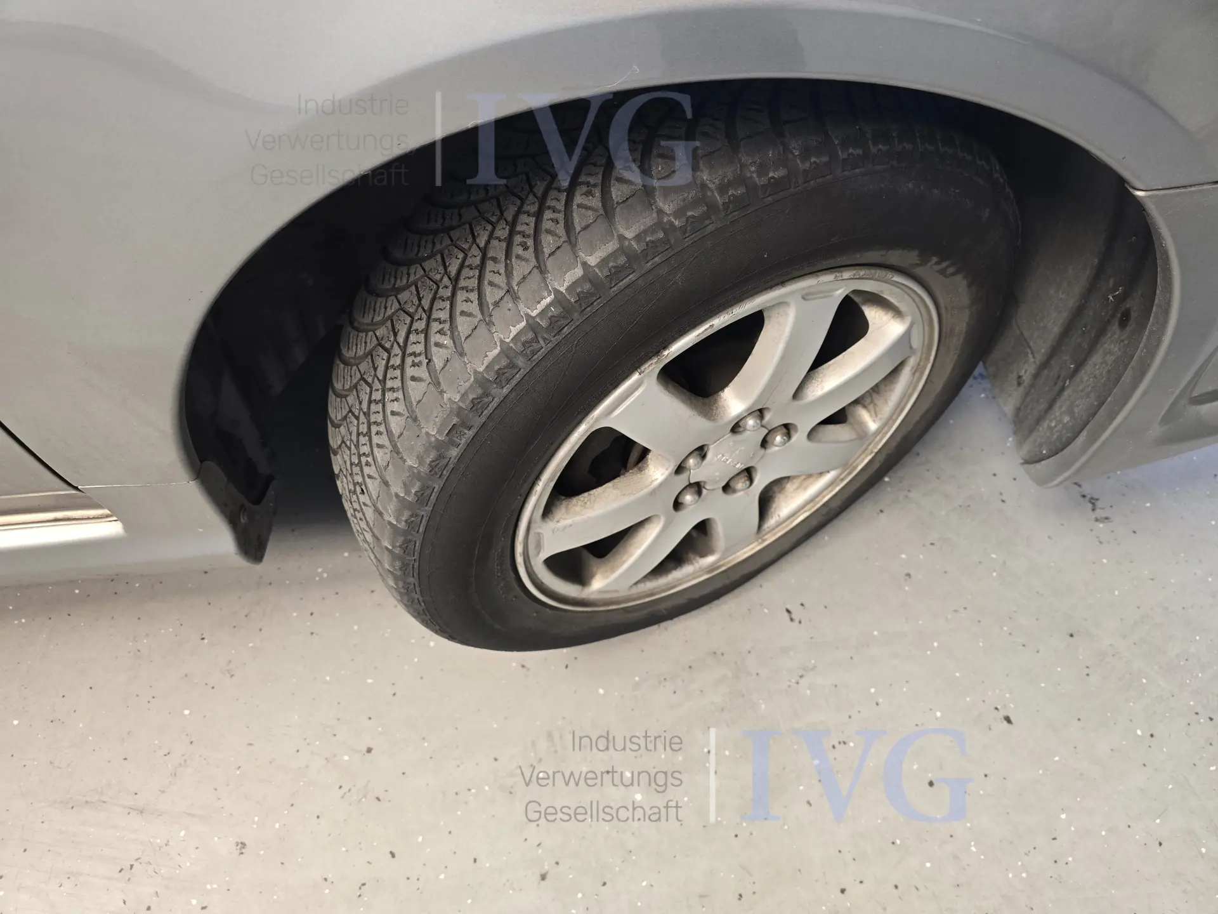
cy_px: 457
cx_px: 609
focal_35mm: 23
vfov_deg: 58.9
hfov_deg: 73.9
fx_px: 809
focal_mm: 6.3
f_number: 1.7
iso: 160
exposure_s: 1/180
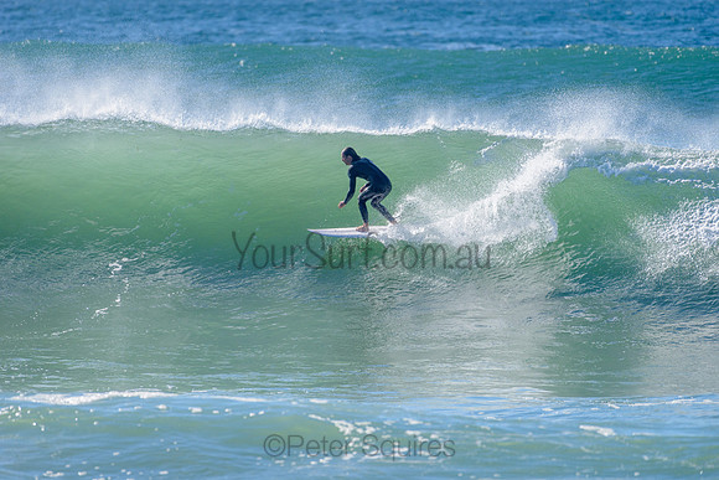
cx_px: 364
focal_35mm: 511
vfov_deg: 2.7
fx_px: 10198
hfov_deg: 4.0
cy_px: 240
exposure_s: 1/2000
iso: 250
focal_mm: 500
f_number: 5.6
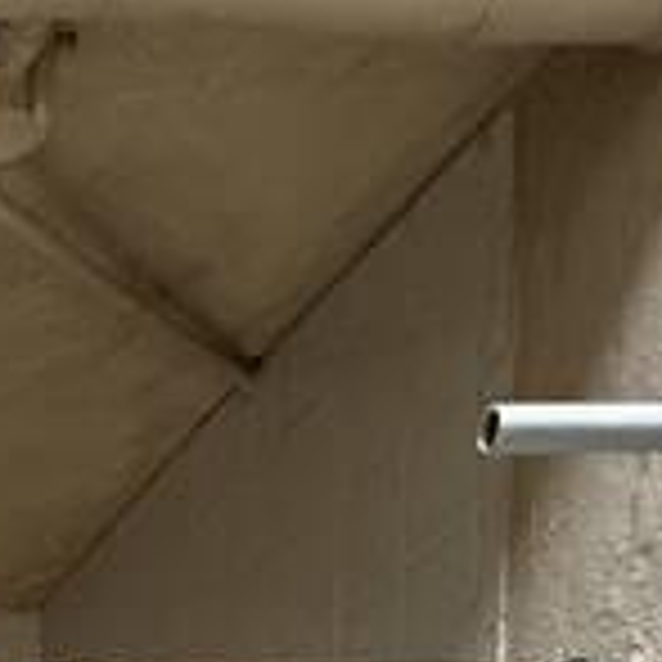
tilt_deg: -5.2
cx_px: -617
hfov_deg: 15.6
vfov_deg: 13.4
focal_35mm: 91
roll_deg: +1.1
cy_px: 1635
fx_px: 1969
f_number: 2.2
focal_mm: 2.22
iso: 64
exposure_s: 1/99
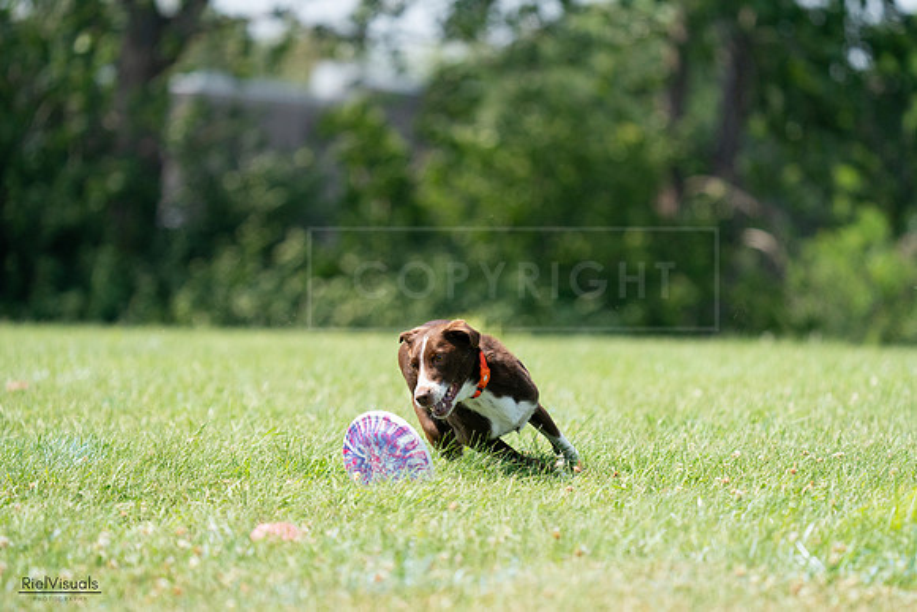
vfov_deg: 3.7
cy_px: 306
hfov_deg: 5.6
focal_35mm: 368
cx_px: 458
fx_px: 9376
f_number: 6.3
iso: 2000
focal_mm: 368
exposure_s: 1/4000
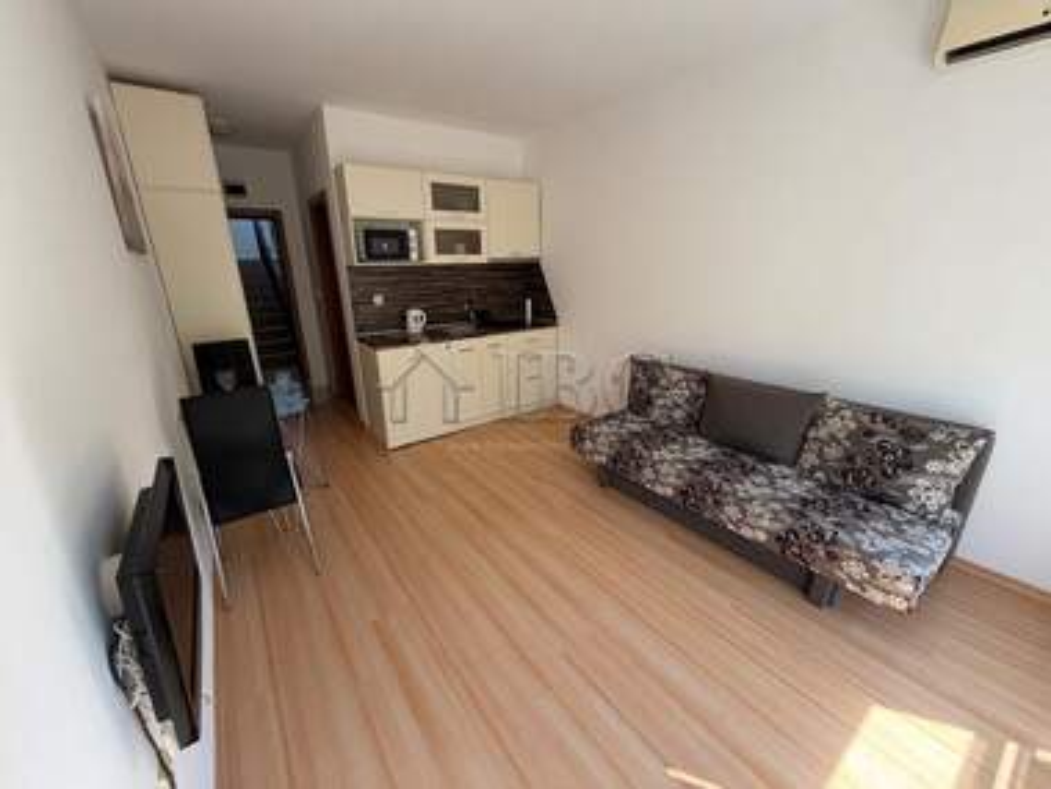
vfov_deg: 85.7
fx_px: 425
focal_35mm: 14
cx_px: 526
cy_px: 394
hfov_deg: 102.1
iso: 50
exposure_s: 1/121
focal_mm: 2.22
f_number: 2.2
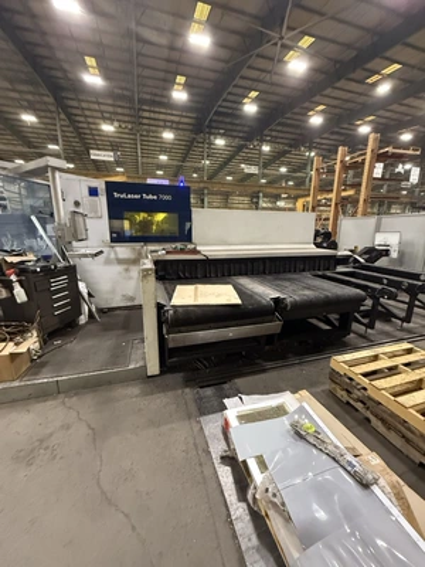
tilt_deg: -13.3
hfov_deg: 85.7
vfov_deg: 102.1
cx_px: 212
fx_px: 229
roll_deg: -1.1
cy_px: 284
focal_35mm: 14
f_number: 2.2
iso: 1000
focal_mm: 2.22
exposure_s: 1/60
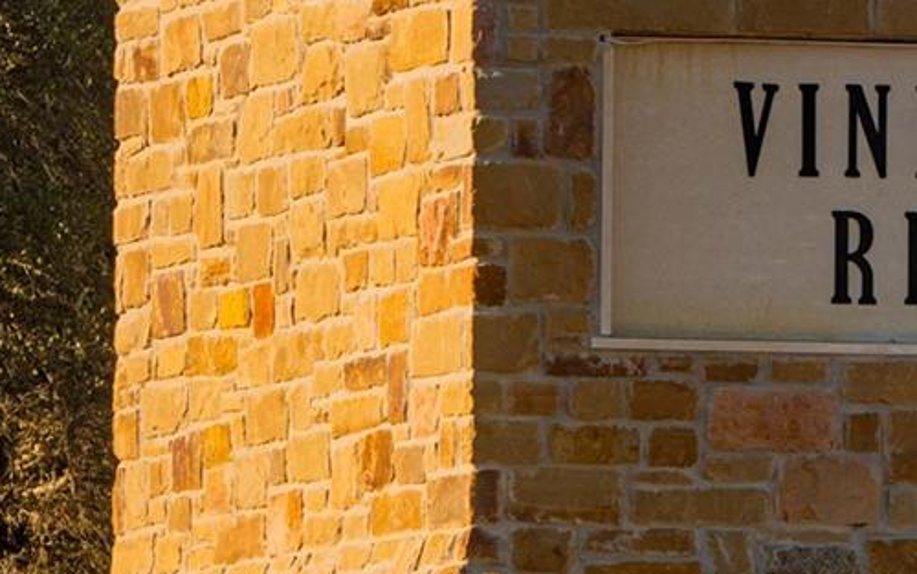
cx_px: 1330
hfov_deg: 3.7
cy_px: 195
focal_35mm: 563
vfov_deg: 2.3
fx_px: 14076
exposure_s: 1/160
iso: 100
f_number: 9
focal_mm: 135
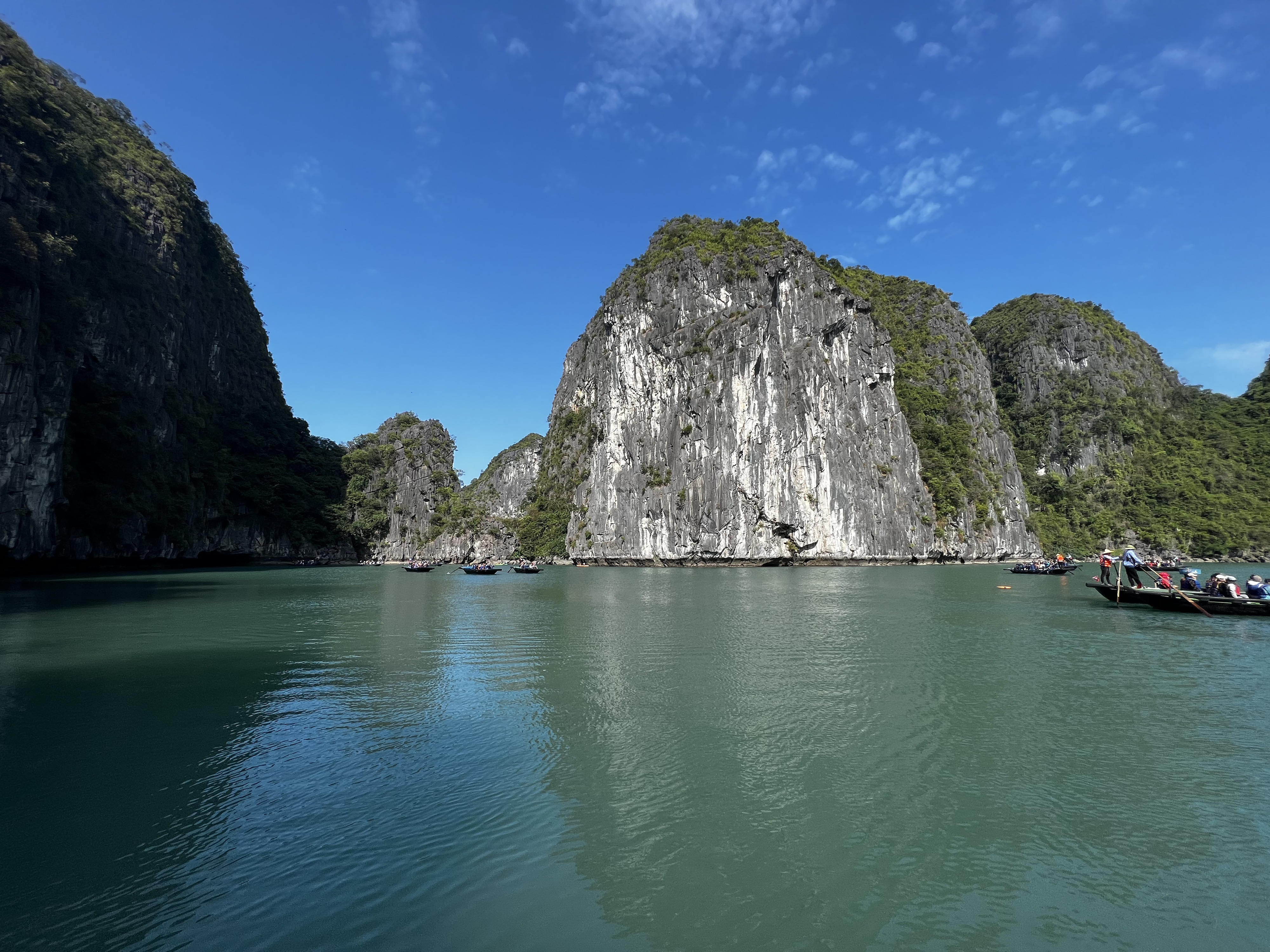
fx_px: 477
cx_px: 635
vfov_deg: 89.9
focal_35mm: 13
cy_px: 476
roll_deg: -0.1
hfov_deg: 106.2
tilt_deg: +9.7
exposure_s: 1/1508
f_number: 1.8
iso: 32
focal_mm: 1.57
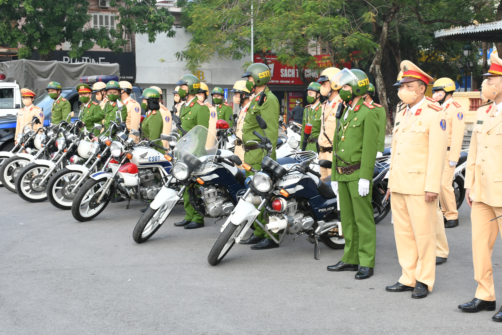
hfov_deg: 33.8
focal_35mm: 59
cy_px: 139
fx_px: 823
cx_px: 300
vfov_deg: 23.0
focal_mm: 32
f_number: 8
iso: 320
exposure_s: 1/200
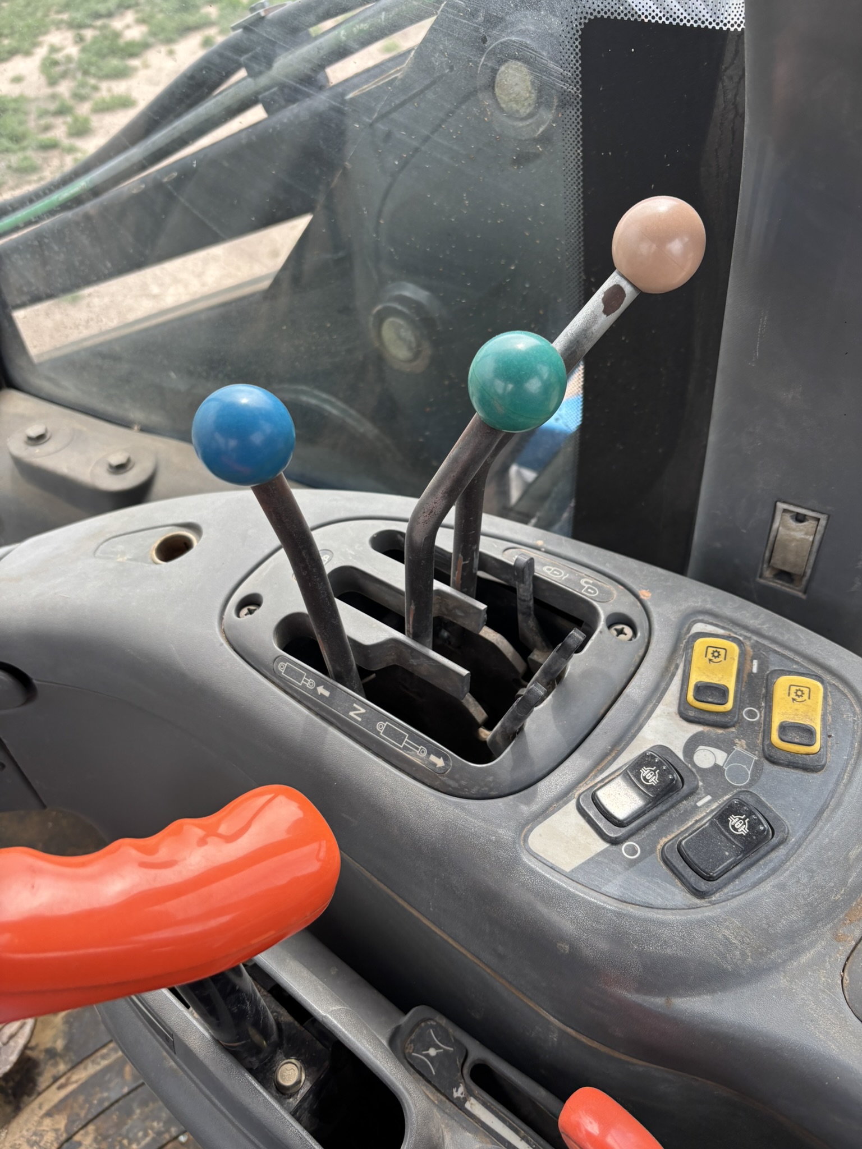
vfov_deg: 67.3
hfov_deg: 53.1
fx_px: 863
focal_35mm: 26
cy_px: 574
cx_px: 431
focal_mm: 5.96
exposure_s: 1/317
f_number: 1.6
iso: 50
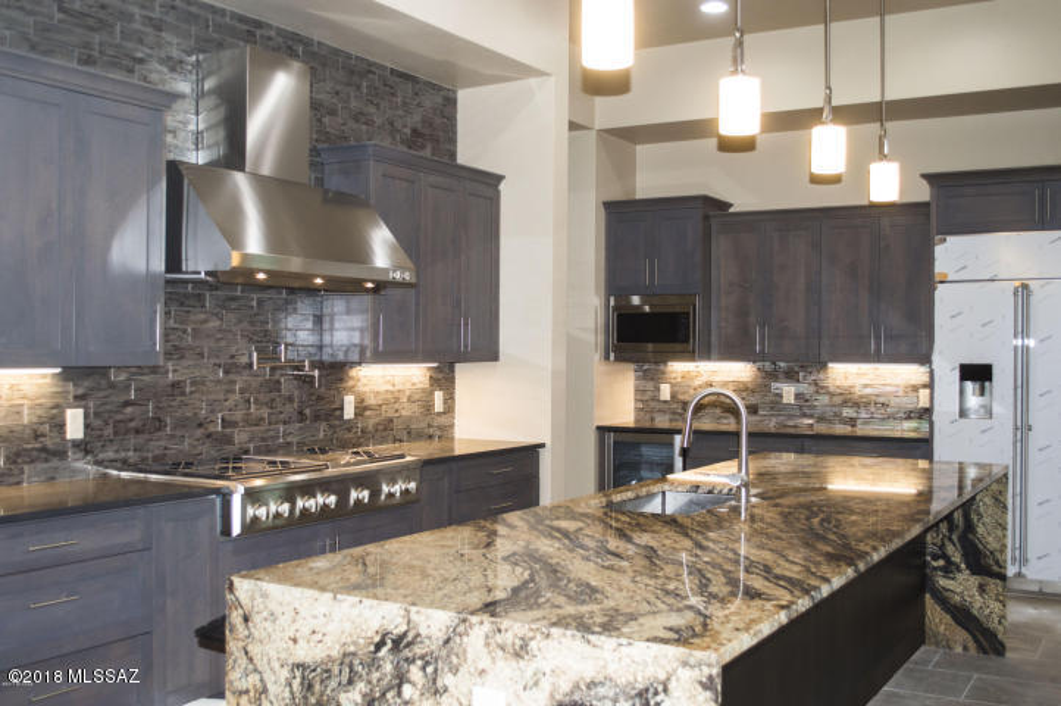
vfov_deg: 36.8
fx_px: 1060
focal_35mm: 36
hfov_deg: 53.2
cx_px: 530
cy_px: 353
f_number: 4
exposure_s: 1/80
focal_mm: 24
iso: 400
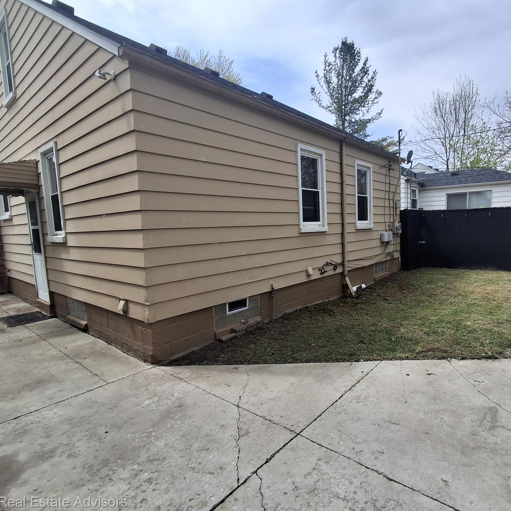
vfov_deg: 77.7
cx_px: 304
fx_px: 317
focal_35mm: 19
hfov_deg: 76.9
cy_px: 254
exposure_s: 1/1832
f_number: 2.2
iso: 40
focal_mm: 1.64
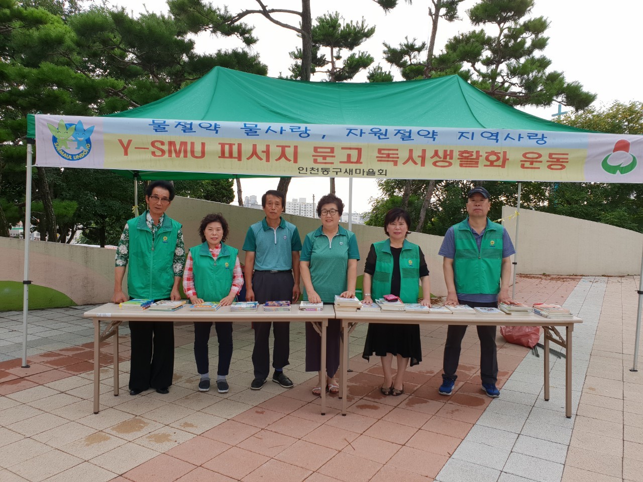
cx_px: 322
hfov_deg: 67.3
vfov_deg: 53.1
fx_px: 483
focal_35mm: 26
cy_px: 241
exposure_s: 1/159
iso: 50
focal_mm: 4.3
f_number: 2.4
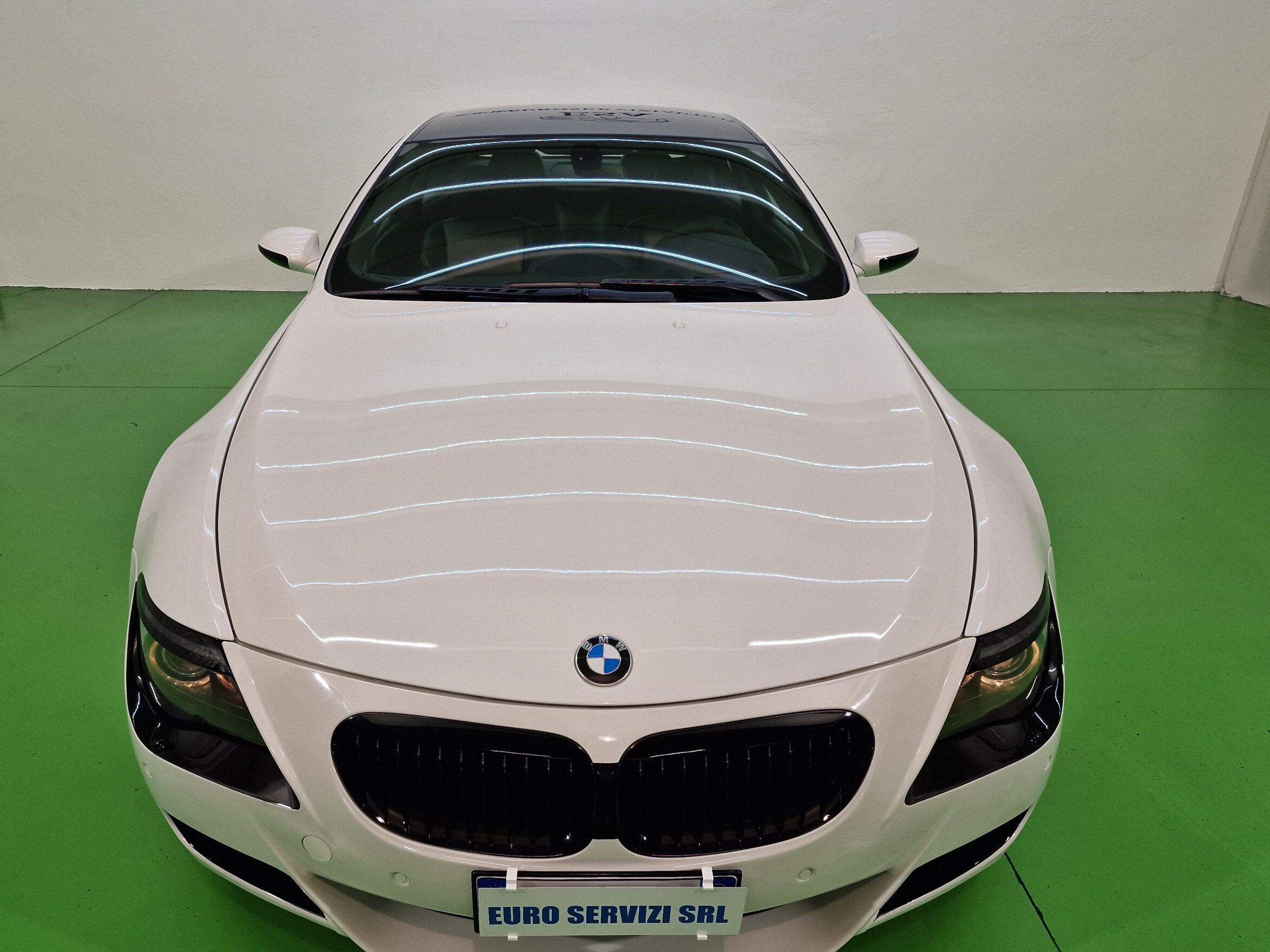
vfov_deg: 54.9
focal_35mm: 25
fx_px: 917
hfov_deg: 69.3
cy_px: 468
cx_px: 583
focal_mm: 6.4
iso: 50
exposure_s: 1/100
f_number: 1.8
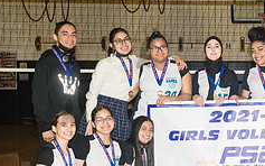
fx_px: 729
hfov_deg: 20.0
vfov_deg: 12.9
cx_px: 265
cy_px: 125
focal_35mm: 101
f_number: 5
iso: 1250
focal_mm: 35
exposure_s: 1/160
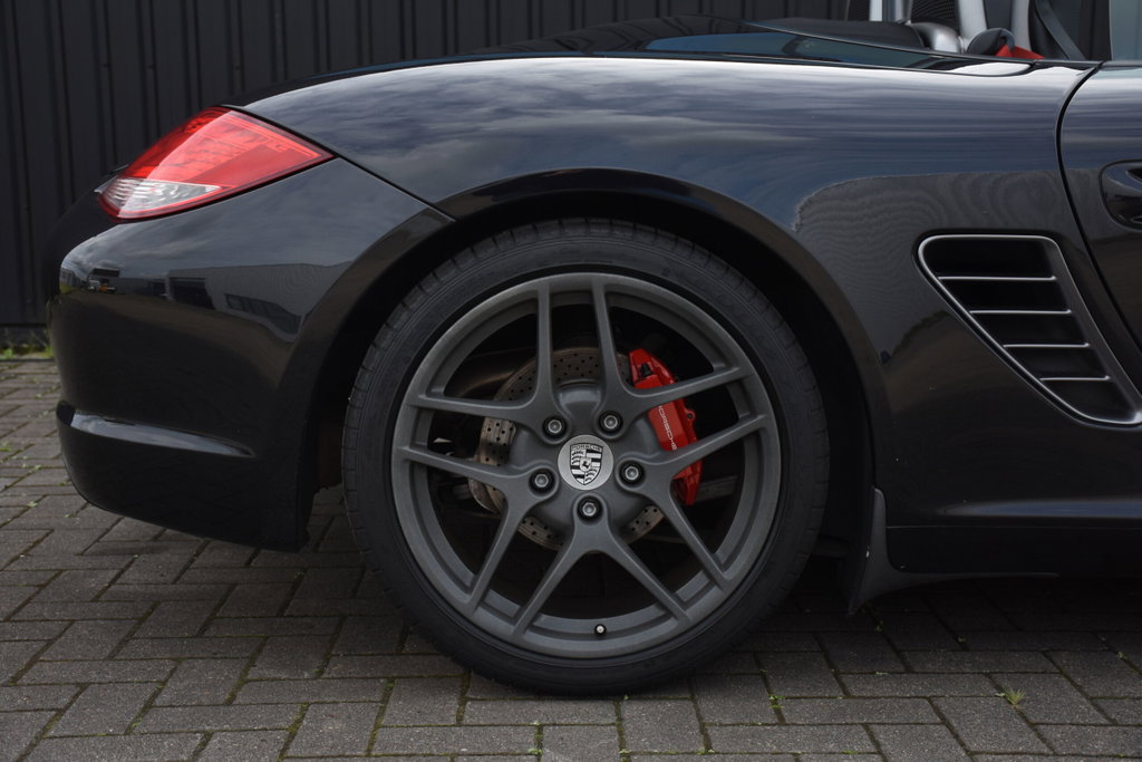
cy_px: 381
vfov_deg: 25.8
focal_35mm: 52
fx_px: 1666
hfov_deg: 37.8
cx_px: 571
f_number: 4.2
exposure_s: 1/1000
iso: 320
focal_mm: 35
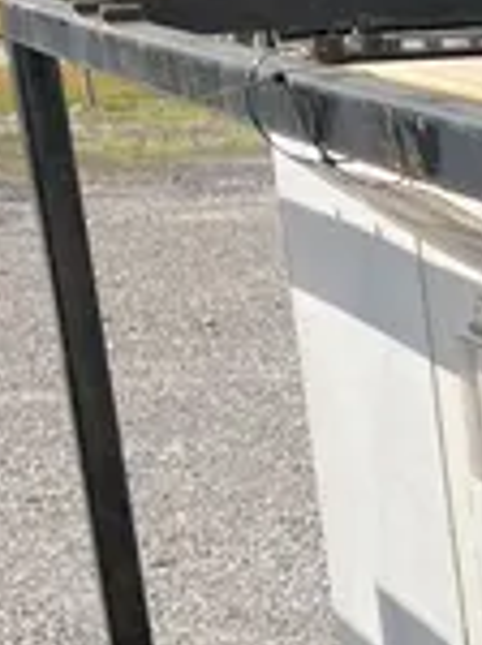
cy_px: 914
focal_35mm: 137
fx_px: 2551
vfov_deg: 13.7
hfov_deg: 9.7
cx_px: 1097
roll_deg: +2.0
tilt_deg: -22.6
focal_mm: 3.99
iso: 32
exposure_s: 1/2024
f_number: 1.8
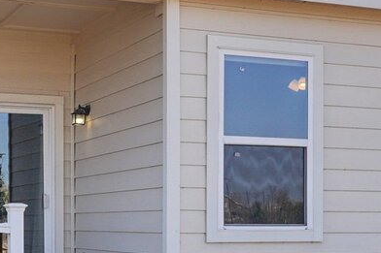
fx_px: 963
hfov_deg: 22.2
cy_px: 110
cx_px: 275
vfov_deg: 15.0
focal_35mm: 91
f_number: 8
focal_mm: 22
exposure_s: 1/250
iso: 100
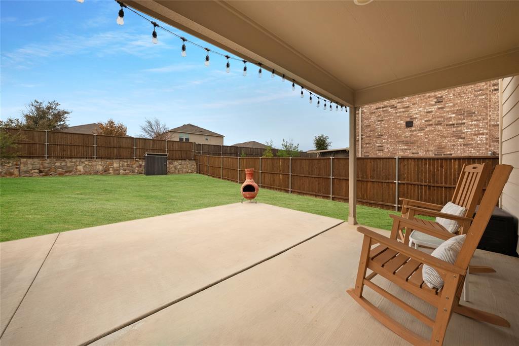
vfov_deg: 90.0
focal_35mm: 12
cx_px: 260
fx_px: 173
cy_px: 173
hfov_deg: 112.6
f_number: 9
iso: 640
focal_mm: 12
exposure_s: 1/1600
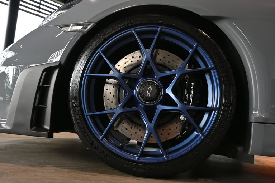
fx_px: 252
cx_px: 138
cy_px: 92
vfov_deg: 40.0
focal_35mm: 33
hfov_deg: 57.2
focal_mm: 22
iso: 160
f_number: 4
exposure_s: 1/60
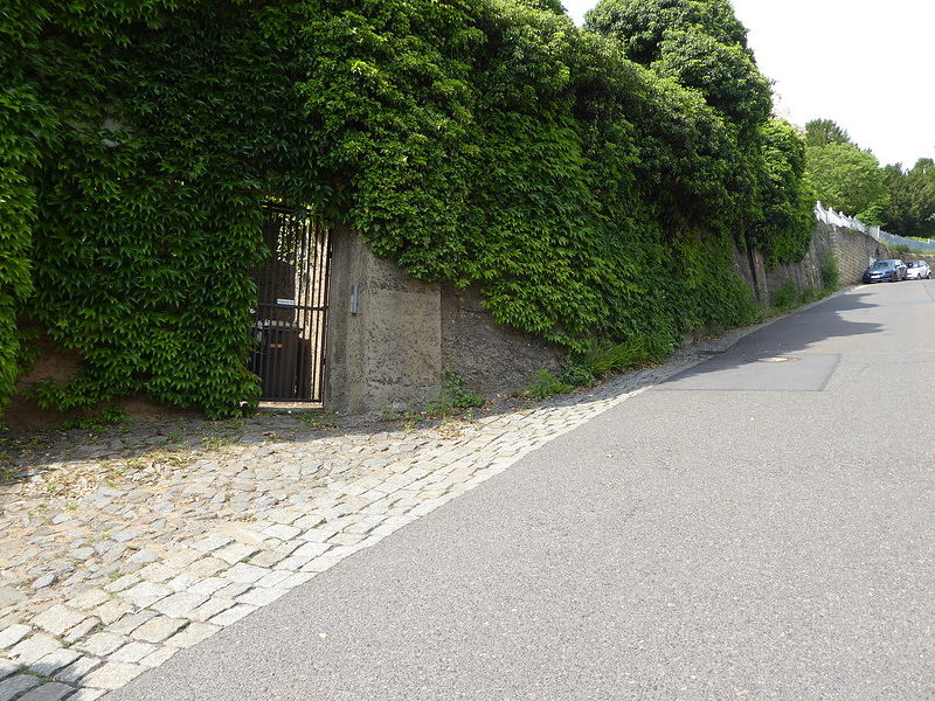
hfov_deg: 71.6
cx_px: 468
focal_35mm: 24
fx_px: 648
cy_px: 350
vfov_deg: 56.8
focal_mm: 4.3
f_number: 3.3
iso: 100
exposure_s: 1/400
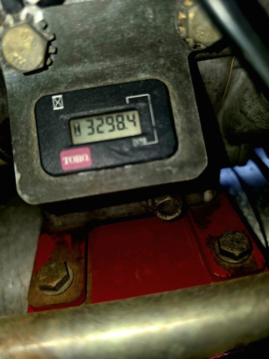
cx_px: 134
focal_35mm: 23
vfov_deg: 73.9
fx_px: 238
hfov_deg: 58.9
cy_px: 180
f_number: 1.4
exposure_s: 1/263
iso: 10
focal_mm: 6.5
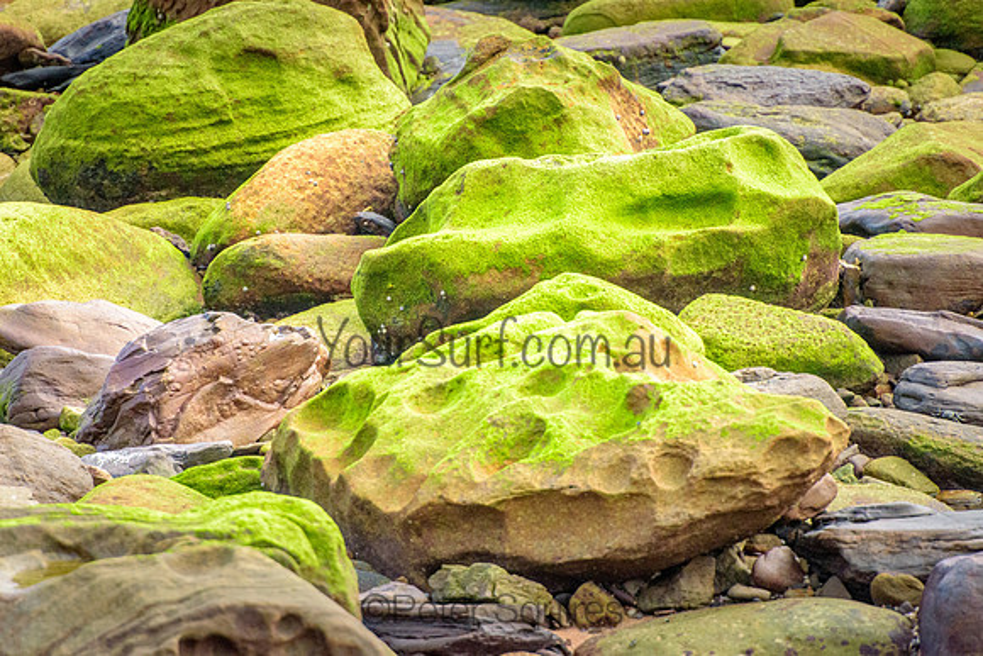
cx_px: 494
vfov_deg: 2.8
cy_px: 256
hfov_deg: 4.2
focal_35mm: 491
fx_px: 13399
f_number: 5.6
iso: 2200
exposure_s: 1/1250
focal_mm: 400
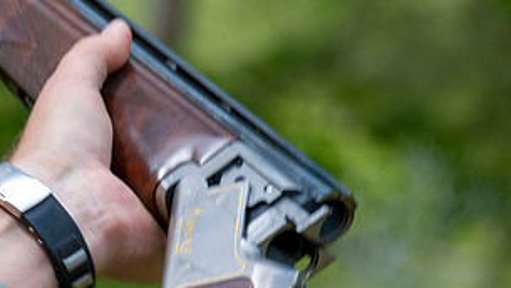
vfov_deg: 2.6
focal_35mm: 471
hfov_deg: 4.6
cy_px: 396
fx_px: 6386
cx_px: -28
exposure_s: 1/125
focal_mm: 175
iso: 200
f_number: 7.1
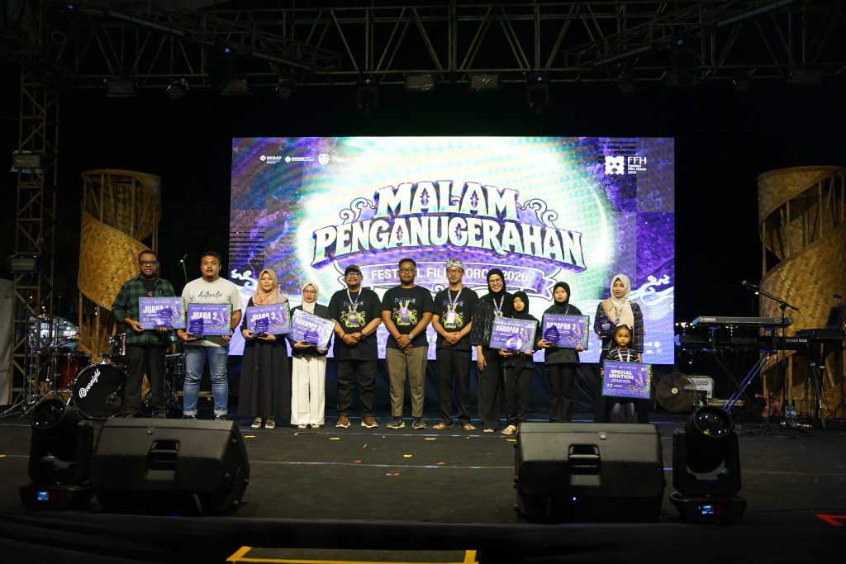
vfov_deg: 36.9
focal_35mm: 36
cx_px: 423
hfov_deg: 53.1
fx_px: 846
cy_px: 282
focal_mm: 36
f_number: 2.8
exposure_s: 1/250
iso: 1250
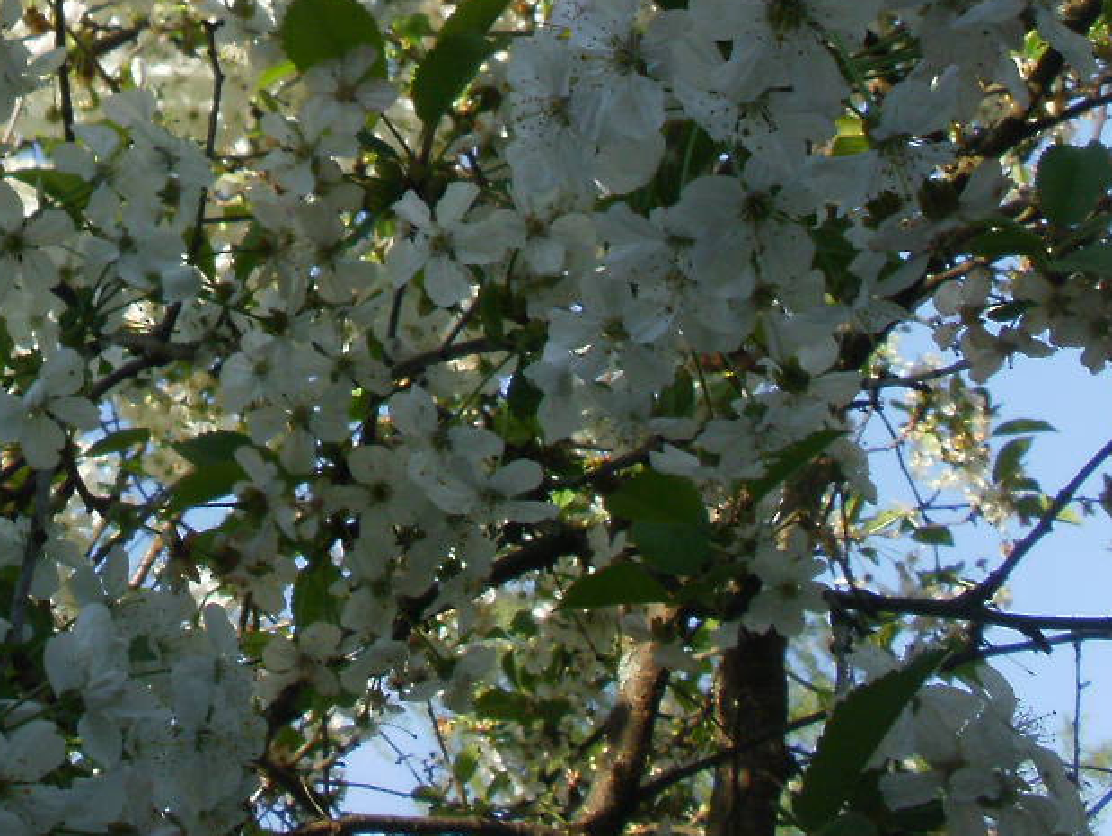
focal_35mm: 93
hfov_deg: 20.0
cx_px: -165
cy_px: -210
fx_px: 2989
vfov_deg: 15.3
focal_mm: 6.3
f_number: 5.6
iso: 100
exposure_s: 1/200
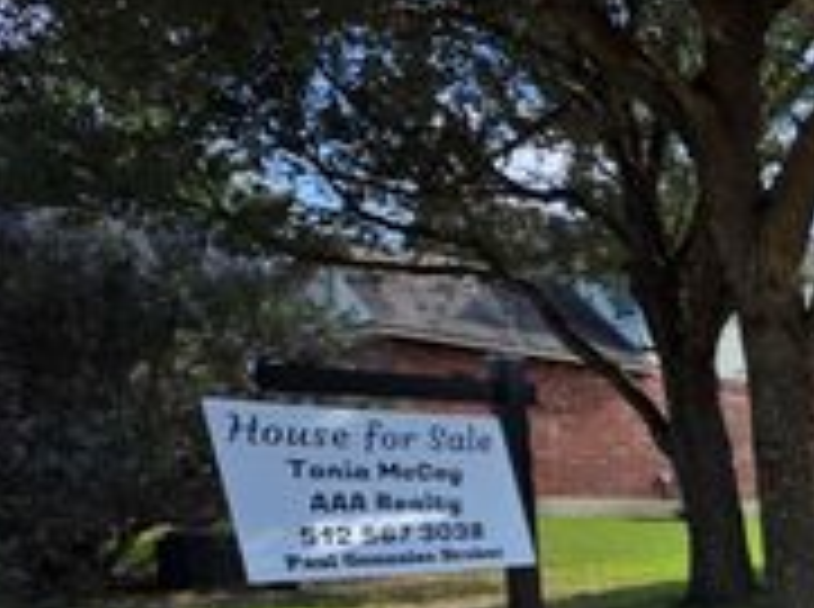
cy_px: 642
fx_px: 845
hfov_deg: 37.0
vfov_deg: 34.9
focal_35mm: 36
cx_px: 1012
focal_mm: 2.2
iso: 40
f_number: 1.9
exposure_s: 1/1584
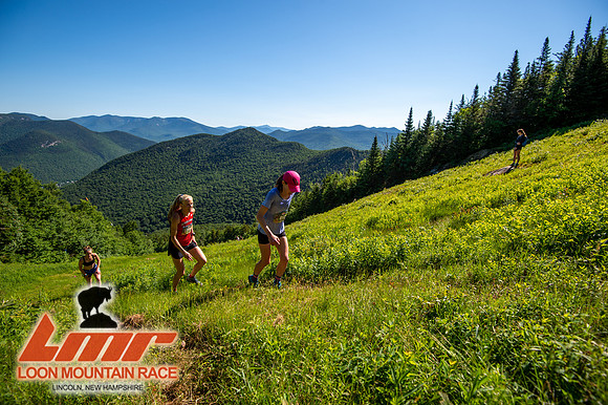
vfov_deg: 73.7
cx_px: 304
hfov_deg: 96.8
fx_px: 270
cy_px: 202
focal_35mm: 16
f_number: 5
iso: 100
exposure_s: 1/640
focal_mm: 16
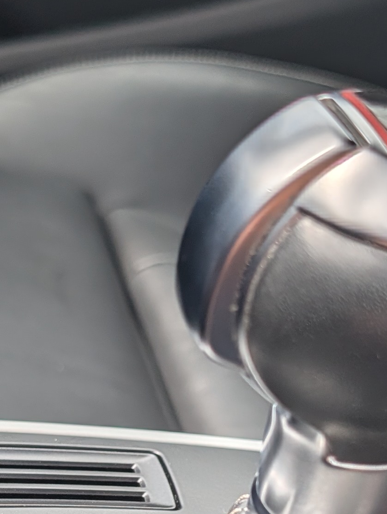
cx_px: 81
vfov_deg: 21.7
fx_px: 1309
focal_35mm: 88
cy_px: 464
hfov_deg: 16.7
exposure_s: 1/3584
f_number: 1.68
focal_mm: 6.9
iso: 21
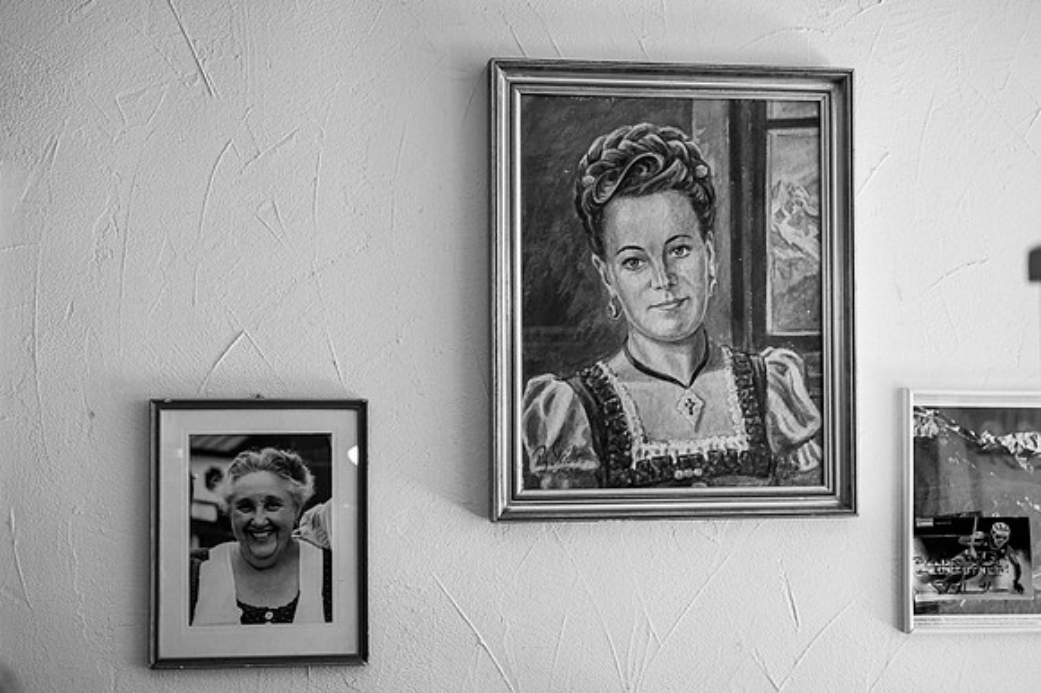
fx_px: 1618
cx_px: 520
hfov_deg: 35.7
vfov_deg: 24.2
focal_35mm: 56
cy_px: 346
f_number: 5
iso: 1400
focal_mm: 53
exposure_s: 1/60
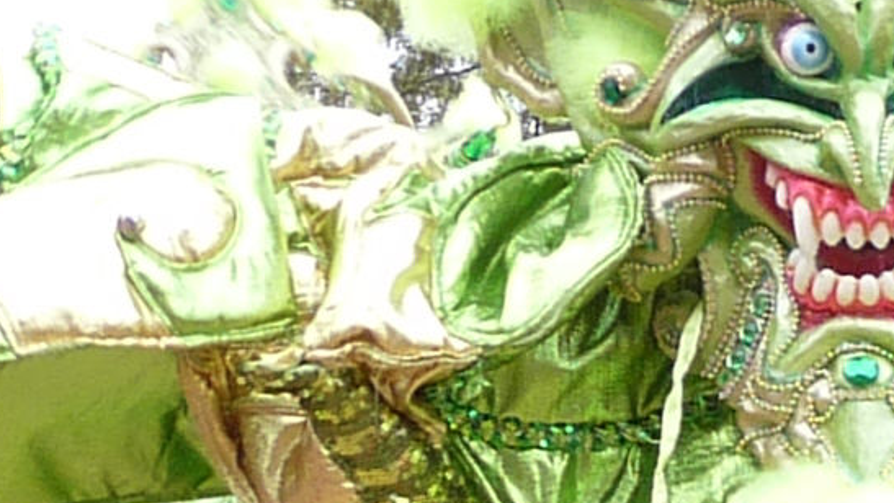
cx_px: 1193
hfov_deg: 9.9
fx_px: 5074
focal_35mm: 214
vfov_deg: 5.7
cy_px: 606
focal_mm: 5.3
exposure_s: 1/50
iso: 100
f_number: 3
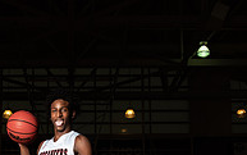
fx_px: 512
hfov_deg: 26.8
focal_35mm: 76
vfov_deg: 15.9
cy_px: 227
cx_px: 65
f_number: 14
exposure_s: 1/200
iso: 320
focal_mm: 32
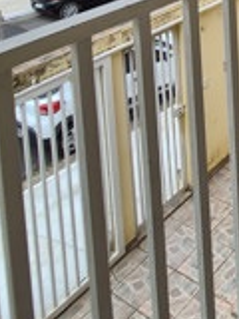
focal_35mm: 42
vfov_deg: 30.9
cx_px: 382
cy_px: -127
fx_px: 387
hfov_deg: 24.3
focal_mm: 2.2
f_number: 2.2
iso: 80
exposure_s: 1/1324
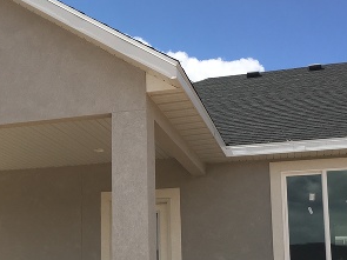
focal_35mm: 63
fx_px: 631
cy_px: 205
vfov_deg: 23.0
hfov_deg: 30.1
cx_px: 78
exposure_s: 1/2137
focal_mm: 4.15
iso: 25
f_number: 2.2
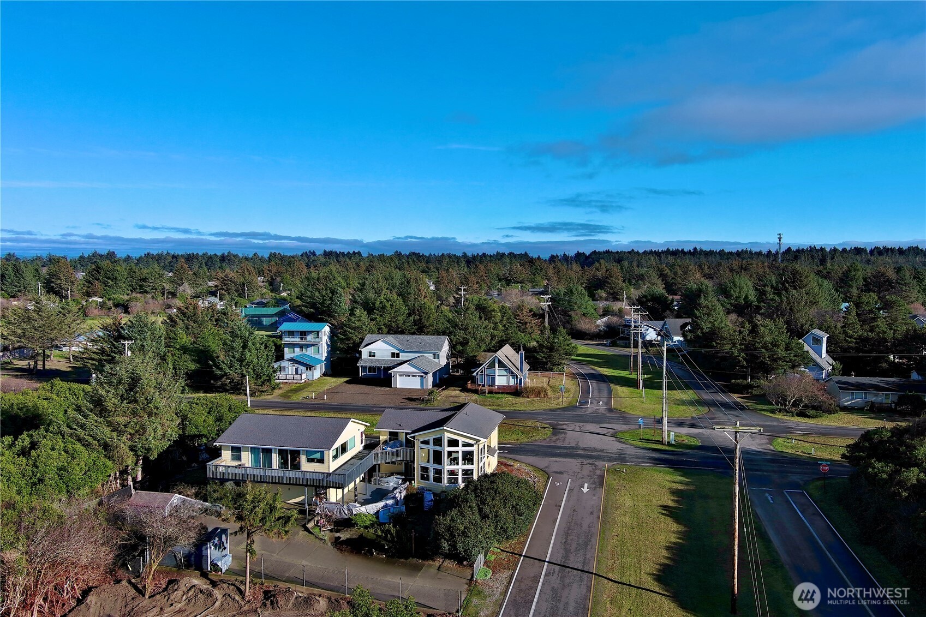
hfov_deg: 63.7
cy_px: 308
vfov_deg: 45.0
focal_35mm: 29
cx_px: 463
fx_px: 746
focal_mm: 10.57
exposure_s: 1/1733
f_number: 2.8
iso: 101
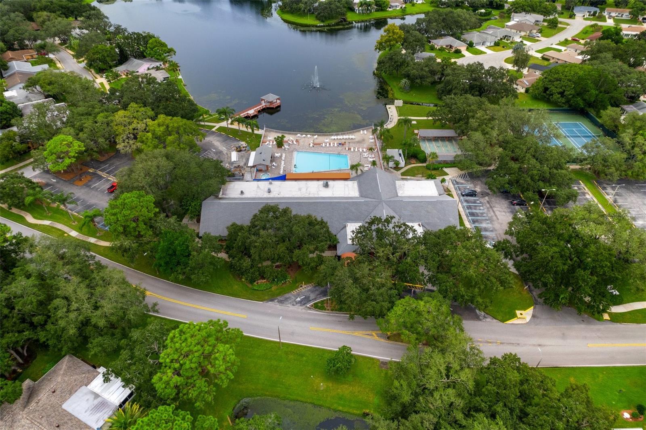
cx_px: 323
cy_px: 215
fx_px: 395
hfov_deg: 78.6
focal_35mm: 22
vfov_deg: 57.2
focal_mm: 8.38
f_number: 2.8
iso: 100
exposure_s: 1/1250
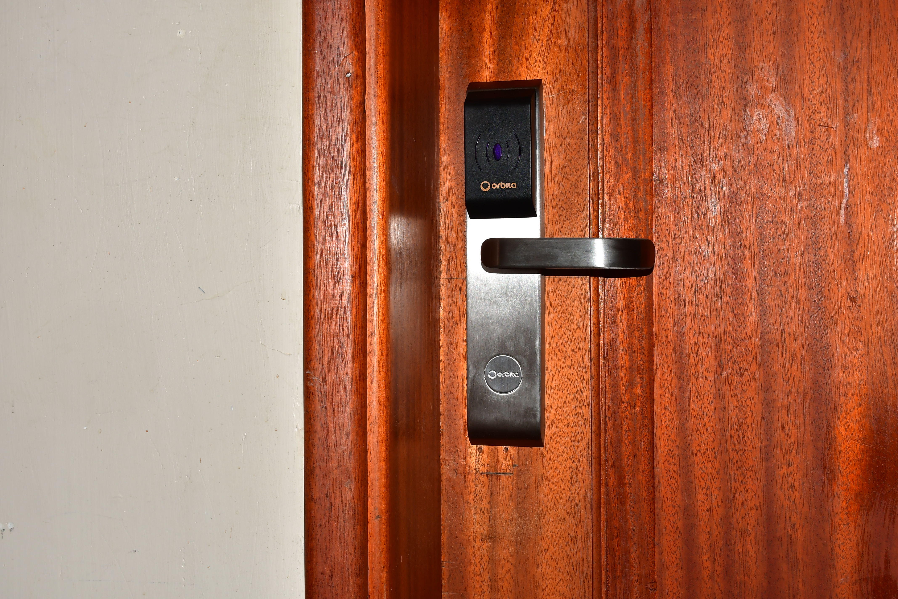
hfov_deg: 41.1
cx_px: 449
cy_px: 300
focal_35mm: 48
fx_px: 1197
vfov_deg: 28.1
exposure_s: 1/60
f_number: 6.3
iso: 100
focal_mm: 24
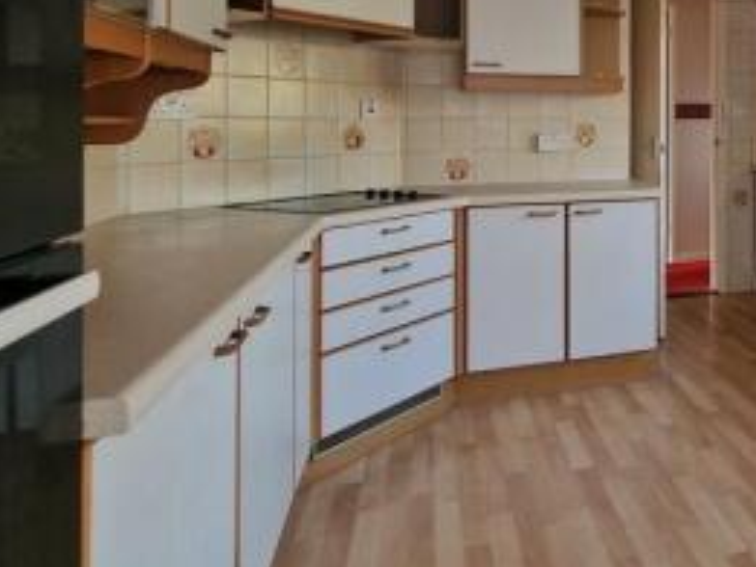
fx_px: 634
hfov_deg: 53.8
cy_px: 97
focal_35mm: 29
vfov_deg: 45.3
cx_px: 682
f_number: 2.2
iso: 200
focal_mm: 2.2
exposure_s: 1/60
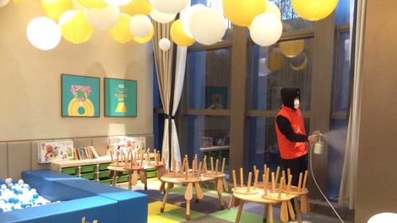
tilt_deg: -4.9
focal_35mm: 37
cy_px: 142
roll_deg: -0.2
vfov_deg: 31.8
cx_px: 203
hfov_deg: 54.0
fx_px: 389
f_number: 2.4
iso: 250
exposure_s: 1/17
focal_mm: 3.3
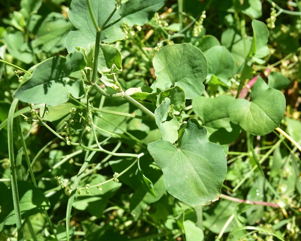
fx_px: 677
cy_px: 153
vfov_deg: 20.1
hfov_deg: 25.0
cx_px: 192
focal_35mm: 76
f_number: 11
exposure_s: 1/160
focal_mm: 50
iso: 160
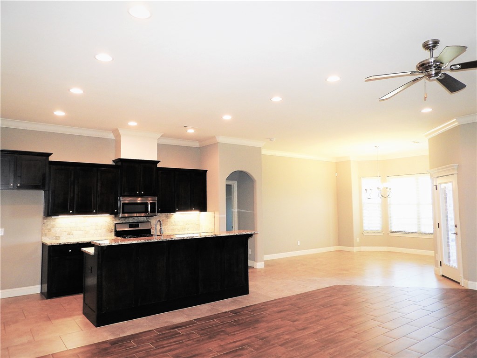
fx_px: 331
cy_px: 179
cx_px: 238
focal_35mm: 24
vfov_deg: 56.8
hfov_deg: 71.6
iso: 200
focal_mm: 4.3
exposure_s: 1/30
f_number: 3.3
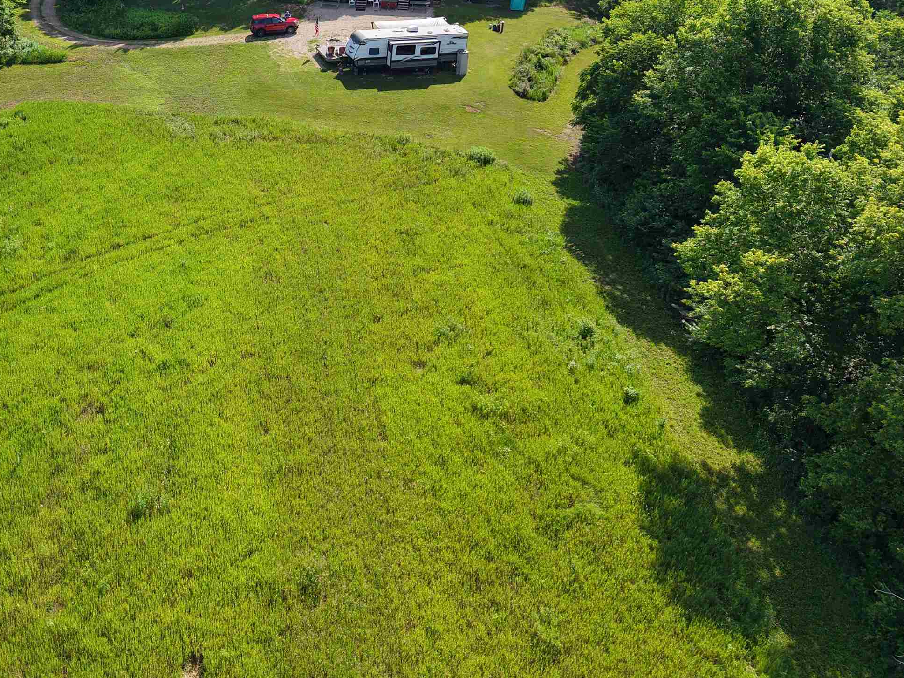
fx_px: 992
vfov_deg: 37.4
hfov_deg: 46.7
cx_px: 195
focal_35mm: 38
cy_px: 239
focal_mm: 8.67
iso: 270
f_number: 1.8
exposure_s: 1/3200
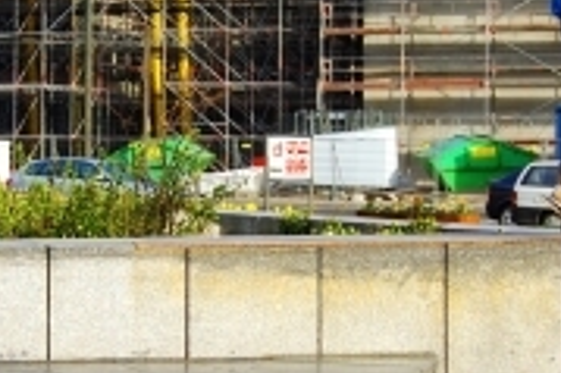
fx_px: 1759
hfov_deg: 18.0
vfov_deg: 12.1
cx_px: 128
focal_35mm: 113
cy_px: 144
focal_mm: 26
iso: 200
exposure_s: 1/640
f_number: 4.5
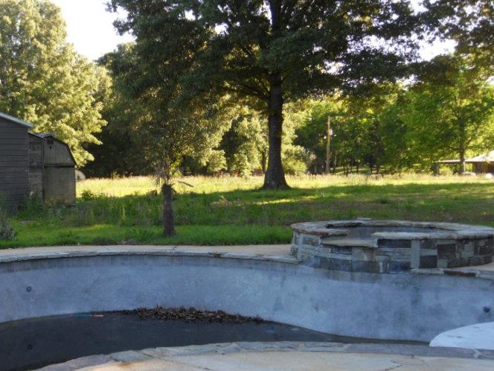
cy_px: 244
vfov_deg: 26.9
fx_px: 771
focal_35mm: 54
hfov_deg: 35.2
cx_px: 160
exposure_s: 1/125
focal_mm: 6.3
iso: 80
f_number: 3.5
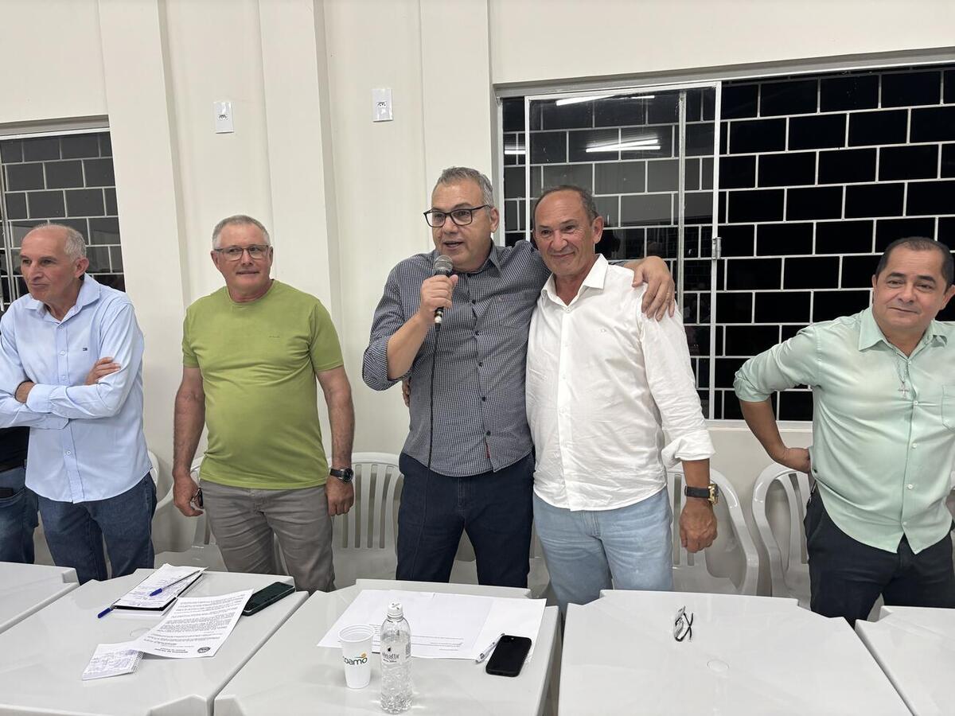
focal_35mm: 26
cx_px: 478
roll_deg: +0.5
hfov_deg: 67.3
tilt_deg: -6.2
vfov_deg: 53.1
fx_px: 717
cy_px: 358
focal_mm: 5.96
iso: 125
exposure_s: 1/60
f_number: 1.6
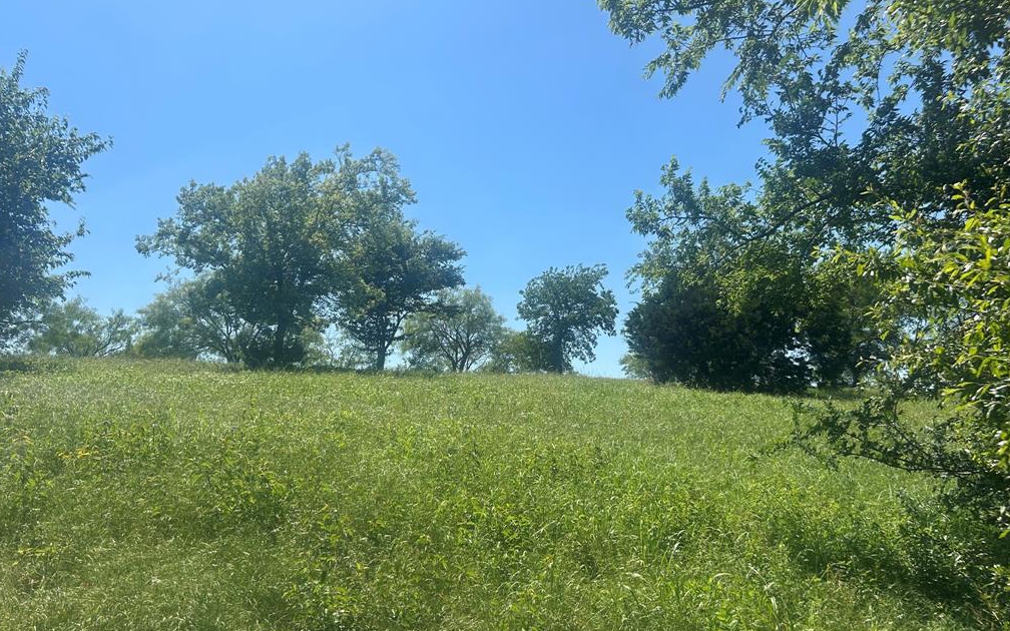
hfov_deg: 66.5
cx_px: 500
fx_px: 771
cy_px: 331
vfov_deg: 44.5
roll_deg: +0.7
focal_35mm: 28
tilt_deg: +8.7
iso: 50
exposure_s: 1/4831
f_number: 1.5
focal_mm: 5.7
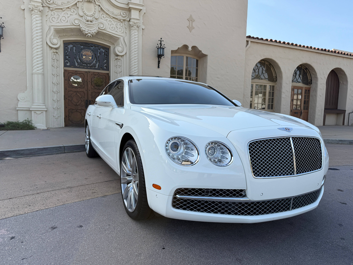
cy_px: 132
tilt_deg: -6.4
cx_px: 176
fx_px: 245
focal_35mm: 24
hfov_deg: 71.6
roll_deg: -1.1
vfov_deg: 56.8
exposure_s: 1/1770
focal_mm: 6.76
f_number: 1.78
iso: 80
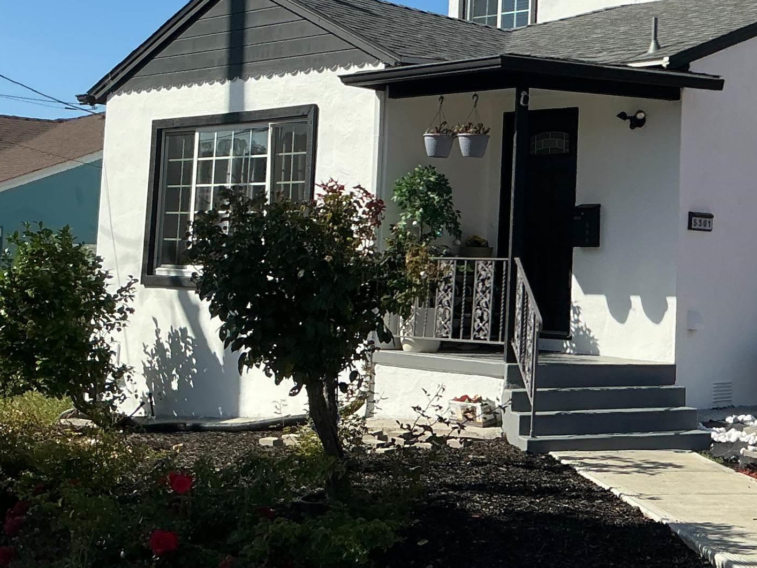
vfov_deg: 23.1
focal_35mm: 63
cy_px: 145
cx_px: 721
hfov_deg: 29.1
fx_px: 1378
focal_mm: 3
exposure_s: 1/1984
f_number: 1.8
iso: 25
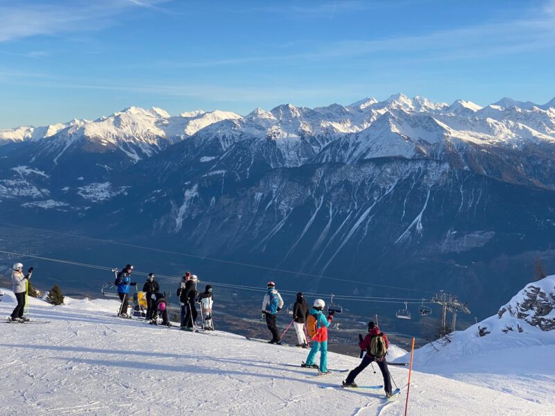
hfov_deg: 36.8
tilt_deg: -5.3
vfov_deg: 28.0
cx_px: 278
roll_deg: -0.1
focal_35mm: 52
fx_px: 834
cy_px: 208
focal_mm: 6
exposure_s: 1/1142
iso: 20
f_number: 2
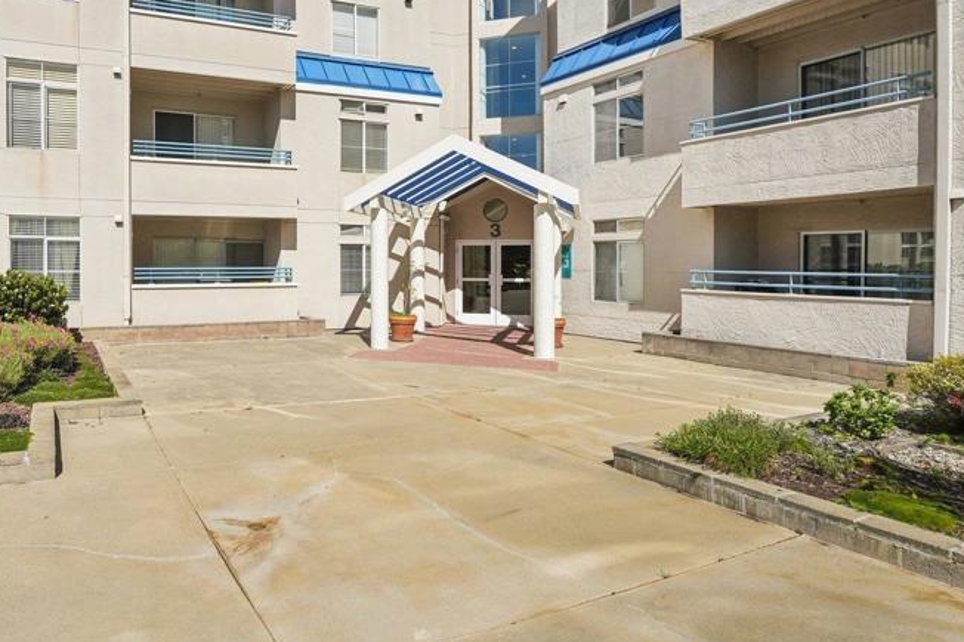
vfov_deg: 55.4
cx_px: 321
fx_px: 589
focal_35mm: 22
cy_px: 192
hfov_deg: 76.1
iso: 800
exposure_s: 1/2000
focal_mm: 14
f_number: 9
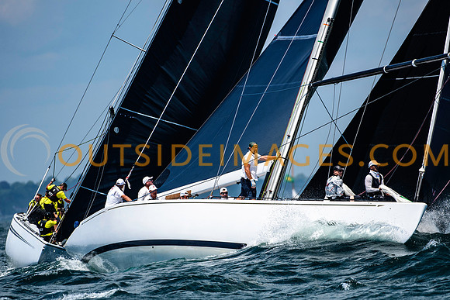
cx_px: 225
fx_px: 6564
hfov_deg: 3.9
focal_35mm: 525
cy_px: 150
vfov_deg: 2.6
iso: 400
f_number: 5
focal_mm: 350
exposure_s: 1/4000
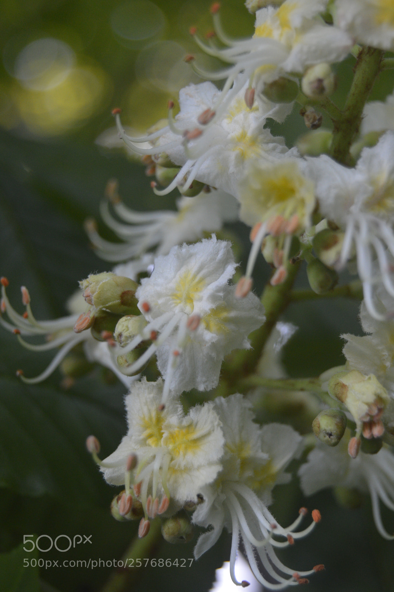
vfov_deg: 24.6
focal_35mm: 82
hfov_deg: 16.5
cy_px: 296
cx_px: 197
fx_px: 1357
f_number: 5.6
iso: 900
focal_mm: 55
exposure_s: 1/60
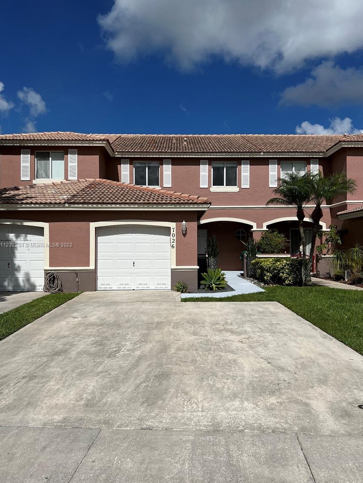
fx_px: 378
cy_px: 245
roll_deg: +0.7
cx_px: 184
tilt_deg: +1.3
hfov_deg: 51.4
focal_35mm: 27
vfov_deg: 65.3
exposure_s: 1/12658
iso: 50
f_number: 1.5
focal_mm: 5.7
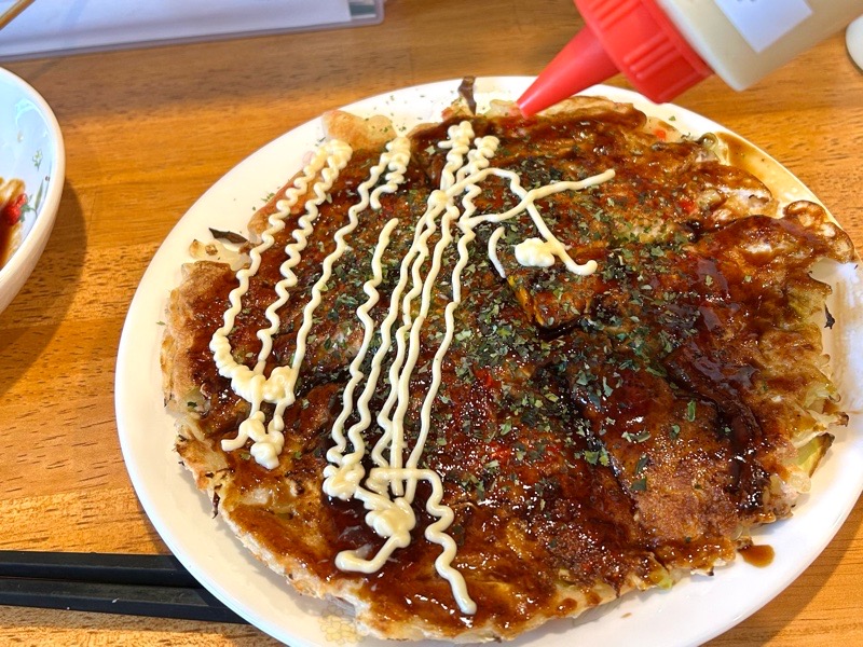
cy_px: 324
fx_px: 648
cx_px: 432
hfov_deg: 67.3
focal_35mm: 26
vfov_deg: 53.1
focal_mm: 5.7
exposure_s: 1/60
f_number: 1.5
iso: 80
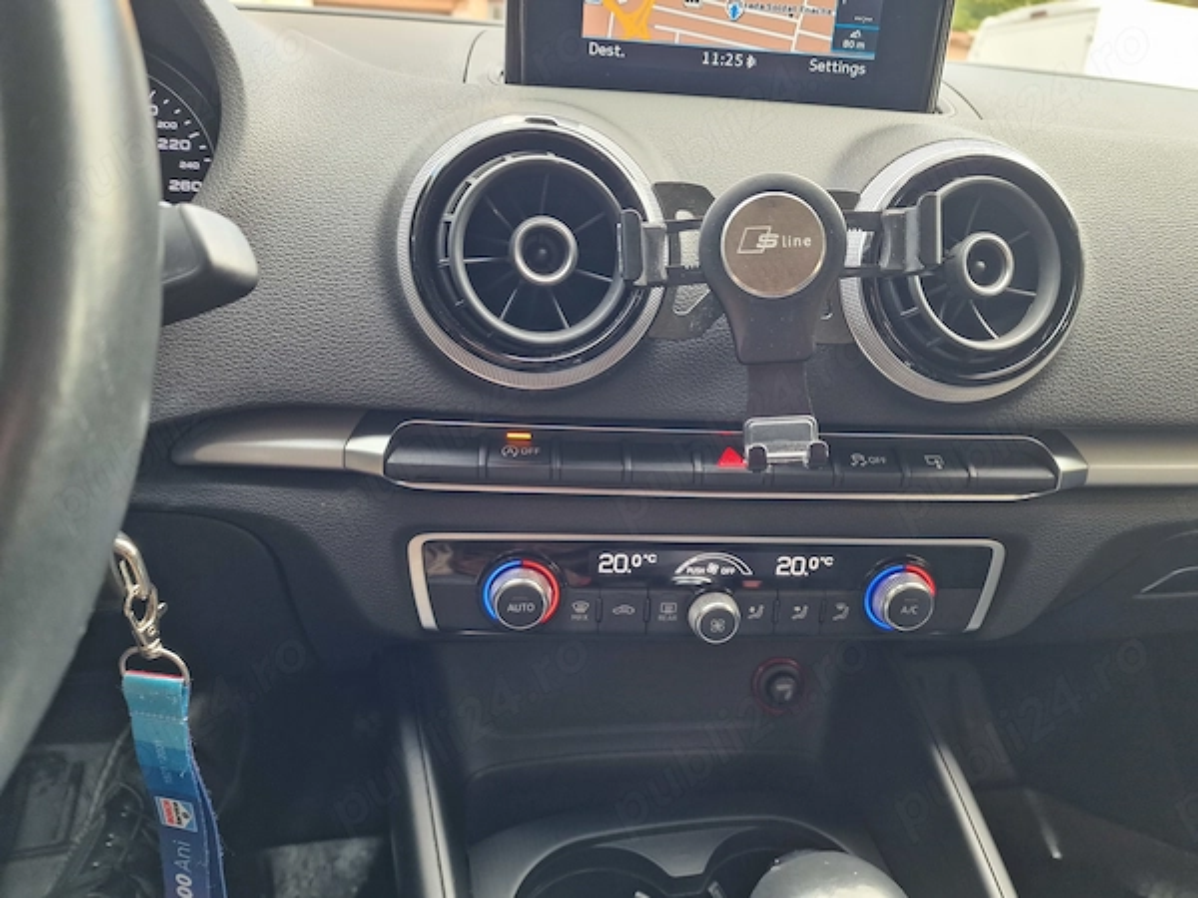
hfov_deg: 73.9
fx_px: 796
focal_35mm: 23
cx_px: 599
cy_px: 449
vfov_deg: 58.9
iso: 100
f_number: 1.8
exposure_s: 1/52
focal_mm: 6.4
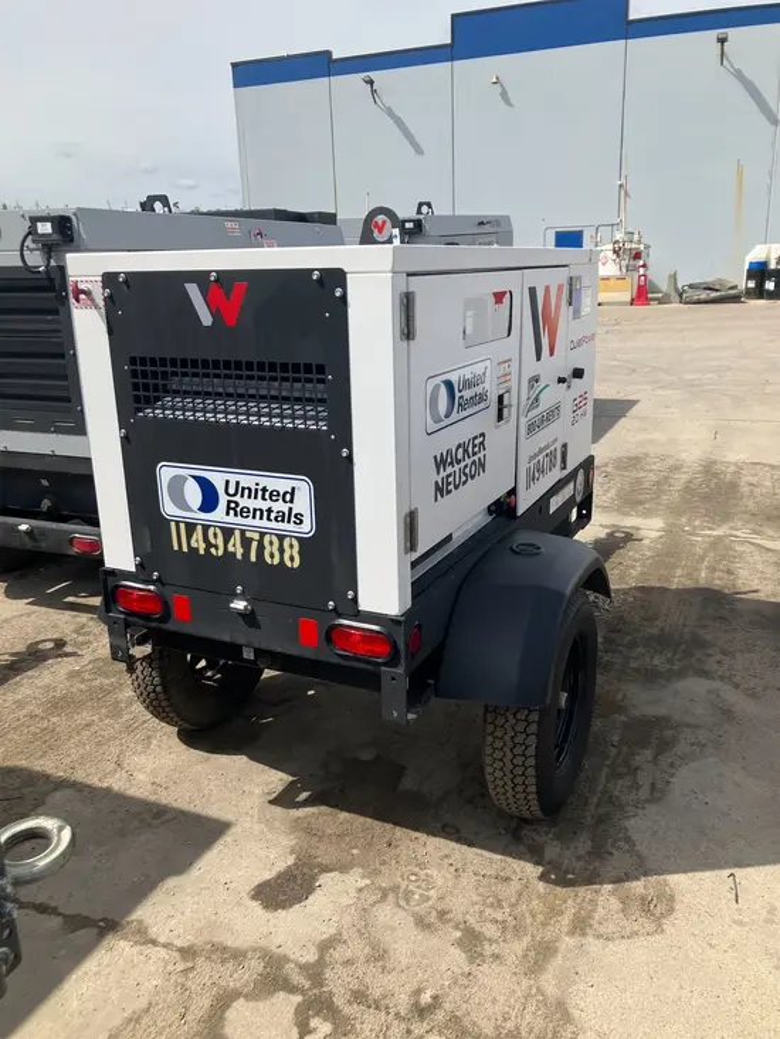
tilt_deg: -14.1
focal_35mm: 28
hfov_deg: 49.8
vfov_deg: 63.4
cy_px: 520
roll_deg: +1.2
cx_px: 390
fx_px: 841
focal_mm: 3.99
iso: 32
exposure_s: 1/2114
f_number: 1.8
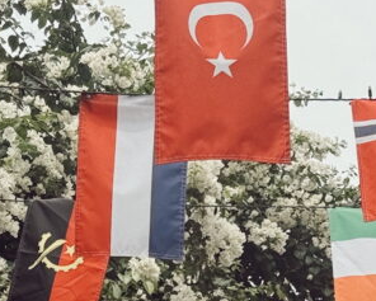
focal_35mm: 162
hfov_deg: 11.8
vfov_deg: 9.1
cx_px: 310
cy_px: 564
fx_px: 1803
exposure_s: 1/3891
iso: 64
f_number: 1.78
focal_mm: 6.76
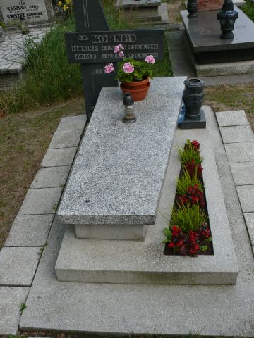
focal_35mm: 35
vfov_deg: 52.6
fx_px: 342
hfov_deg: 40.7
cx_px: 127
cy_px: 169
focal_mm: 7.4
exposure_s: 1/200
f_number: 4.5
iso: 100
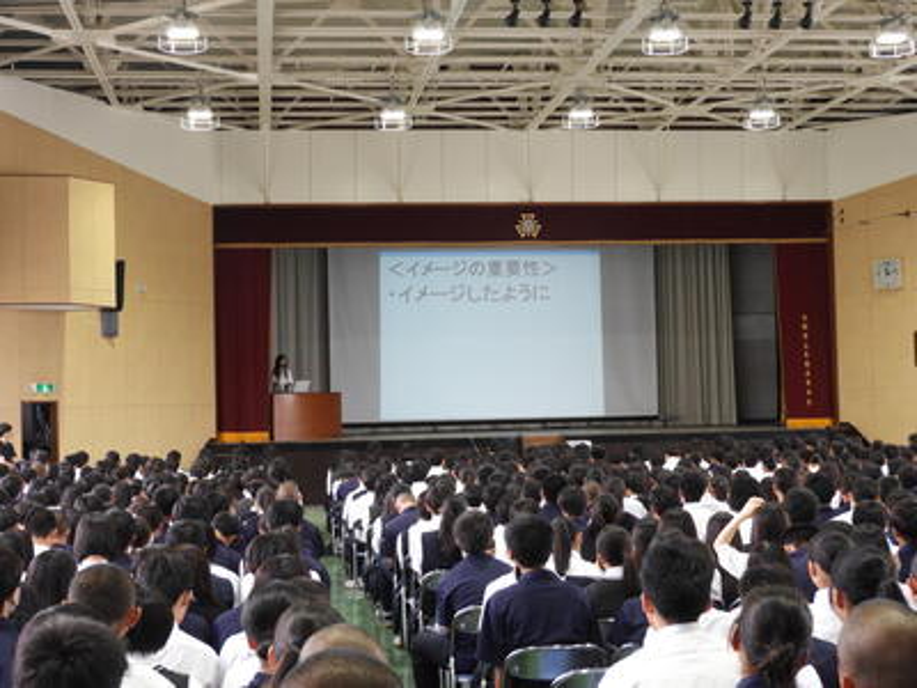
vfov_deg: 24.4
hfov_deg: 32.2
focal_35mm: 60
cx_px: 458
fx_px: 1589
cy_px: 344
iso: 280
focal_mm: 10.7
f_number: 4.2
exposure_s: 1/30
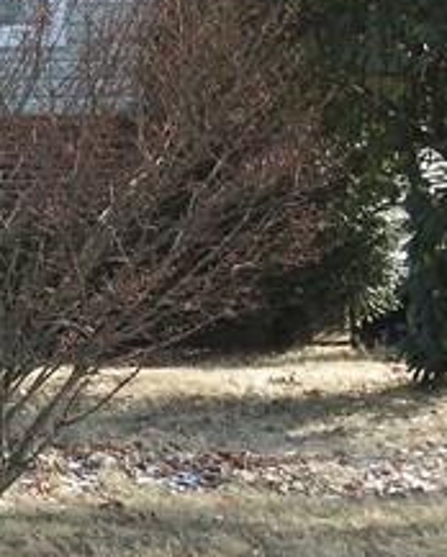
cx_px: -375
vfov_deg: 9.3
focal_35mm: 207
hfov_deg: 7.3
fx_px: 3418
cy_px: 126
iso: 100
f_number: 4
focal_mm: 8.1
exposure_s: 1/250
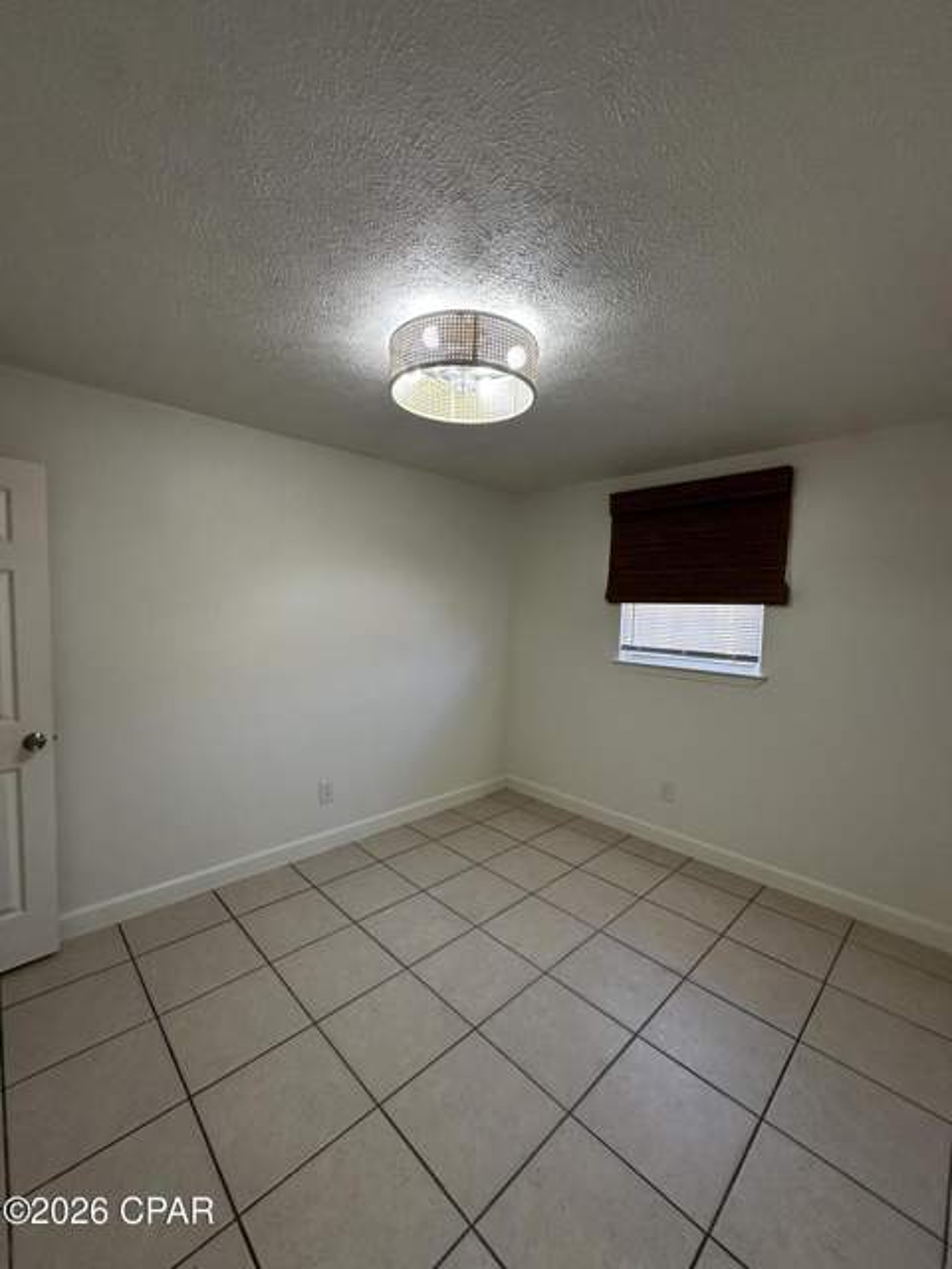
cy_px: 634
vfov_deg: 102.1
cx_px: 476
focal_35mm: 14
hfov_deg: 85.7
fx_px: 513
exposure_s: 1/120
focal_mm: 2.22
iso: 125
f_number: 2.2
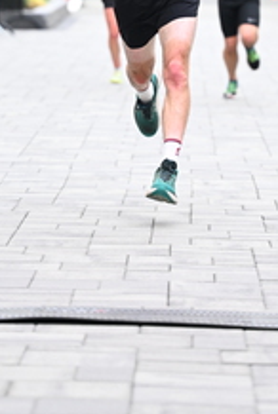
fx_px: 3348
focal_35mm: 290
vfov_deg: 7.1
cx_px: 193
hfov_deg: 4.8
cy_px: 17
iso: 1600
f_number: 2.8
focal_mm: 115
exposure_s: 1/800
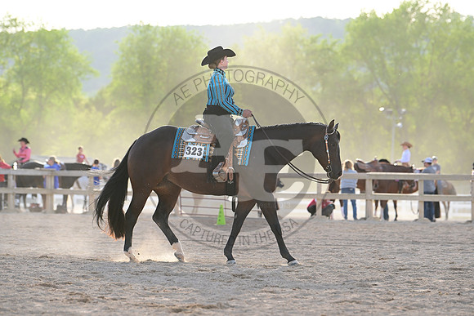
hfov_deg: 12.1
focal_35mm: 170
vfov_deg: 8.1
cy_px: 158
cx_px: 237
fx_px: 2239
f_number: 5
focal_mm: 170
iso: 1000
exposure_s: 1/1600
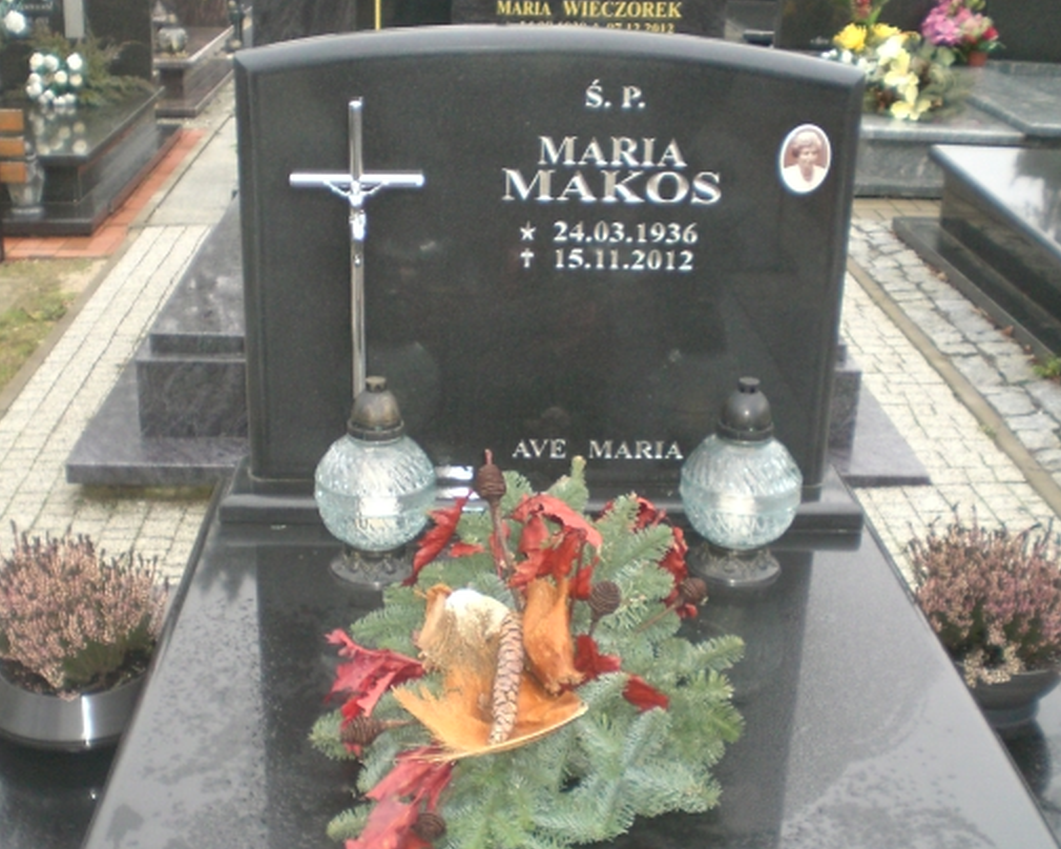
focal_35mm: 47
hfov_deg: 39.5
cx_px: 481
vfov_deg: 32.0
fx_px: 1476
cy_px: 485
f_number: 3.1
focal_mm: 6.3
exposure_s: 1/80
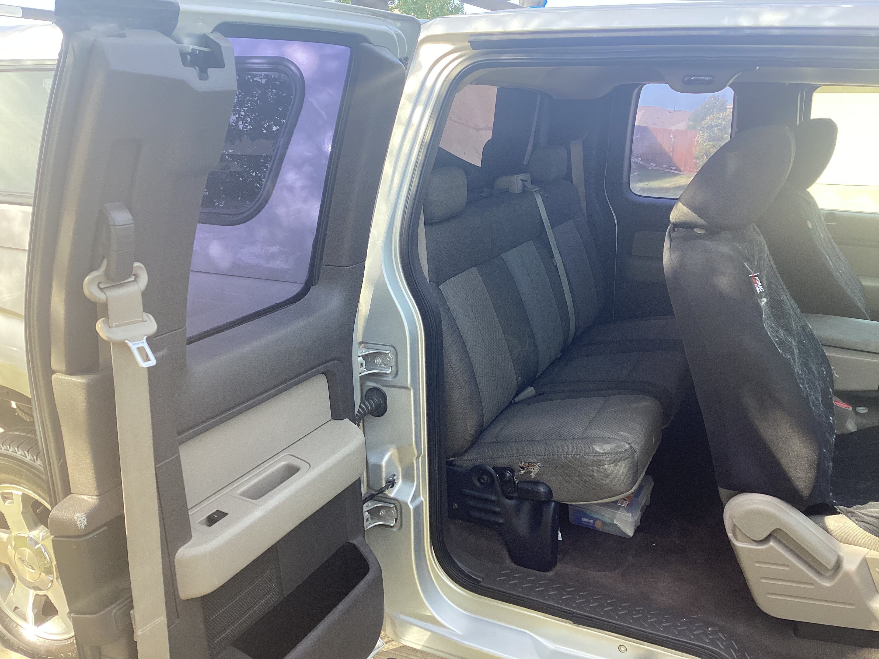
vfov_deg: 45.4
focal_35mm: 31
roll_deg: -2.0
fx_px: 787
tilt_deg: -12.3
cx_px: 440
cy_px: 330
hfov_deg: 58.4
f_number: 2.4
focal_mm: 3.3
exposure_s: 1/120
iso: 40
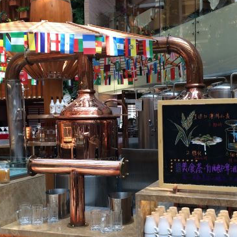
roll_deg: +0.0
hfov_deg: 34.6
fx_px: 380
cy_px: 131
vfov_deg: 34.6
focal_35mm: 49
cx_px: 134
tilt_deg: -2.7
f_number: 2.2
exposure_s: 1/100
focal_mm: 4.15
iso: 50
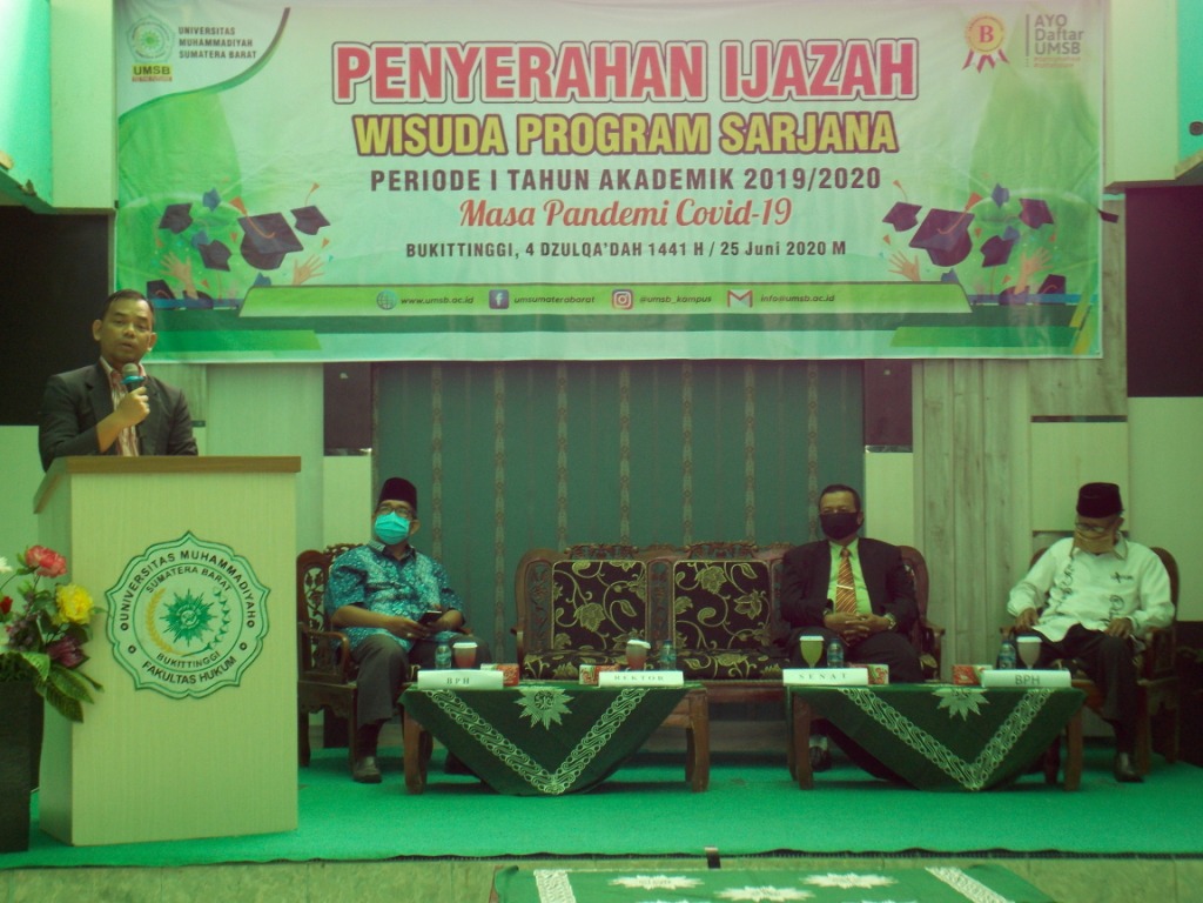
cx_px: 602
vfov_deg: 22.6
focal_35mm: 65
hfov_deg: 29.8
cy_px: 452
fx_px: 2259
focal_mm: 11.5
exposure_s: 1/30
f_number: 4.1
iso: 100
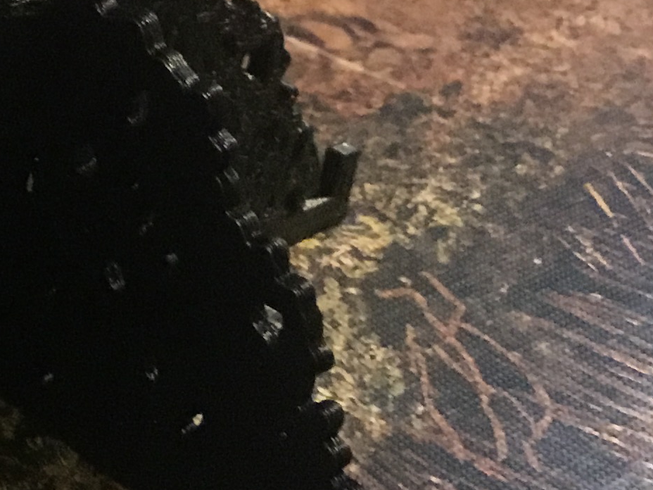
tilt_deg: -31.7
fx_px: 2056
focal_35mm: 109
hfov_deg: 17.6
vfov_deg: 13.5
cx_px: -13
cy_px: 63
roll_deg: -3.5
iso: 320
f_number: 2.4
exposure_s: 1/15
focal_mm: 3.3
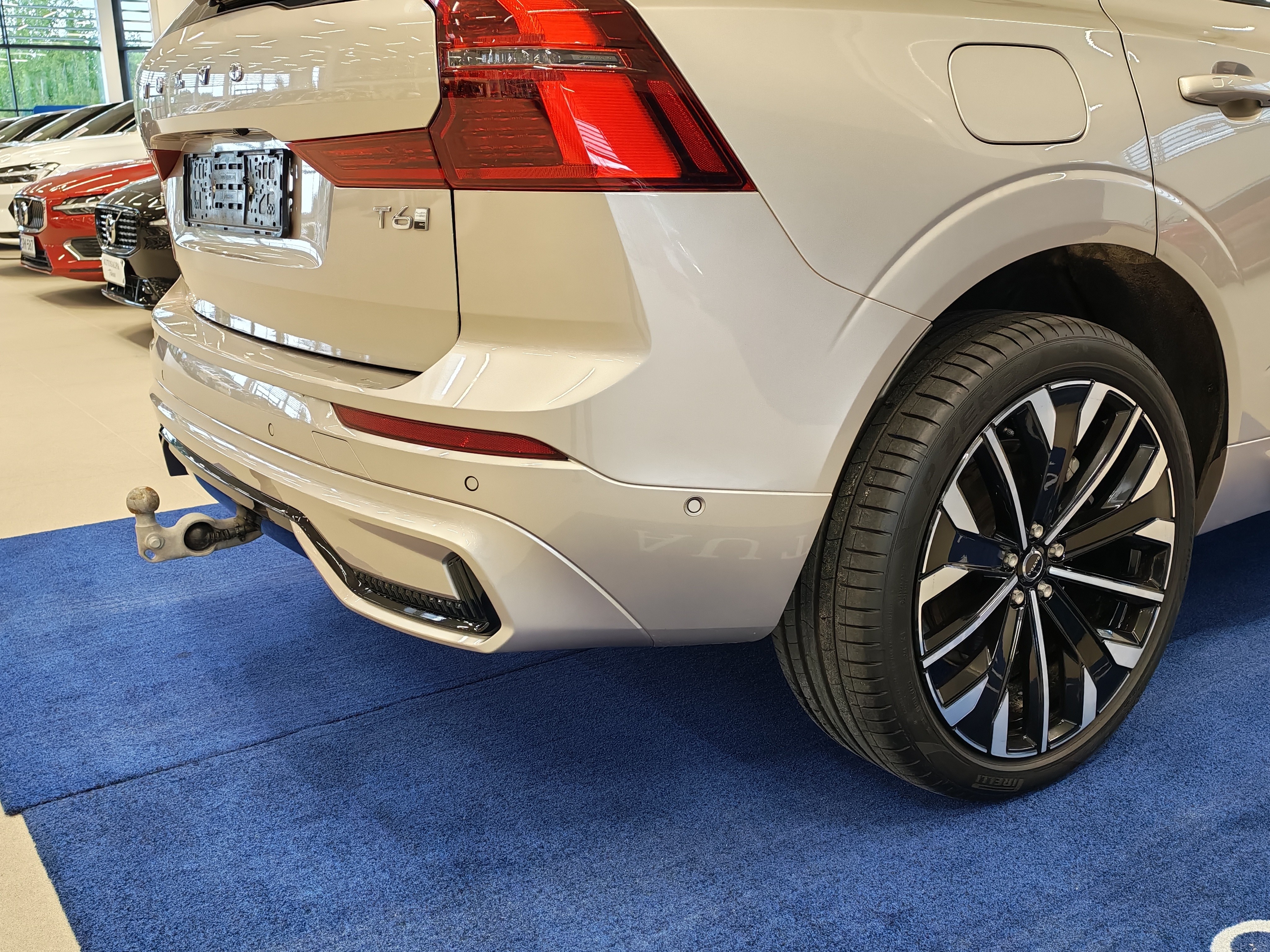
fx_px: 1284
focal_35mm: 35
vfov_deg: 40.7
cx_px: 635
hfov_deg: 52.6
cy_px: 476
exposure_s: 1/100
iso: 481
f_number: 1.9
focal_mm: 6.12
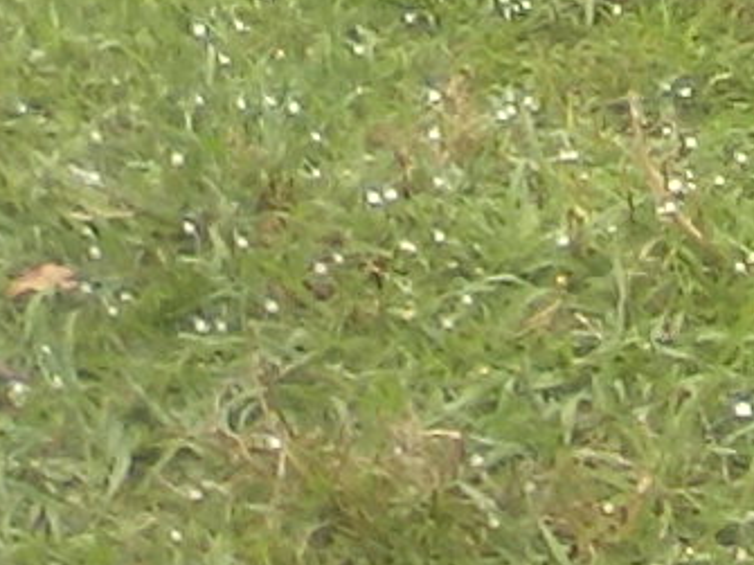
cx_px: 1168
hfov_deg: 11.3
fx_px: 3636
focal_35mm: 167
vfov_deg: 8.4
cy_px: -570
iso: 56
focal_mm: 2.9
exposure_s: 1/371
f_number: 2.8
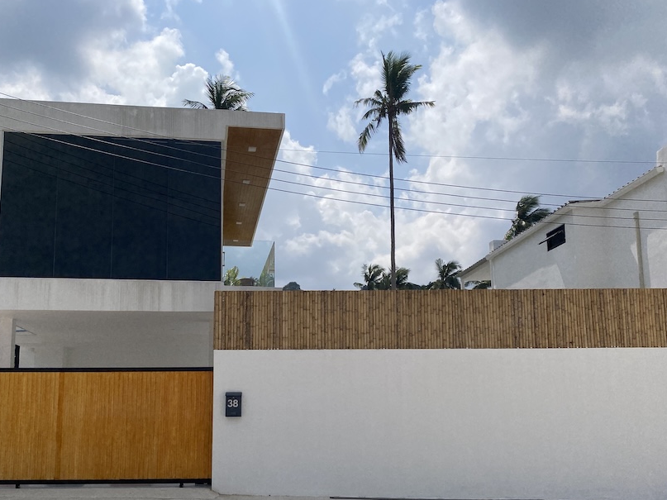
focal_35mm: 33
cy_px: 310
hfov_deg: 55.1
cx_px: 279
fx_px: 636
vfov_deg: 42.6
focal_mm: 4.25
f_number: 1.8
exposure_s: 1/8850
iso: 32
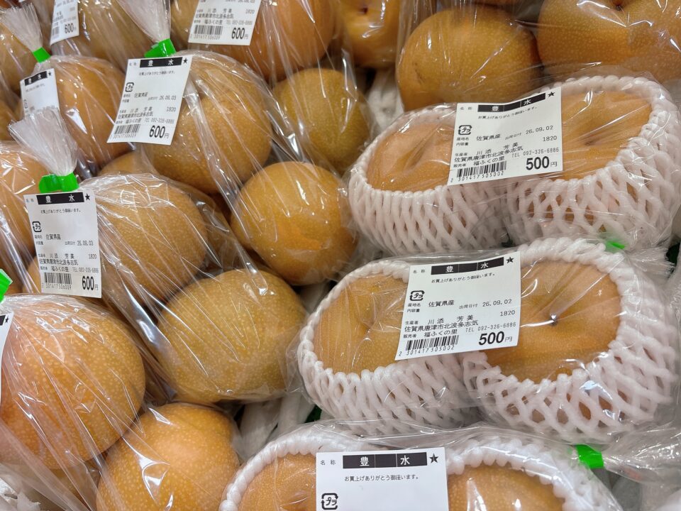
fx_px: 511
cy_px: 256
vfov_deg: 53.1
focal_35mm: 26
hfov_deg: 67.3
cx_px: 340
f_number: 1.6
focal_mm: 5.96
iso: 100
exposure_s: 1/120
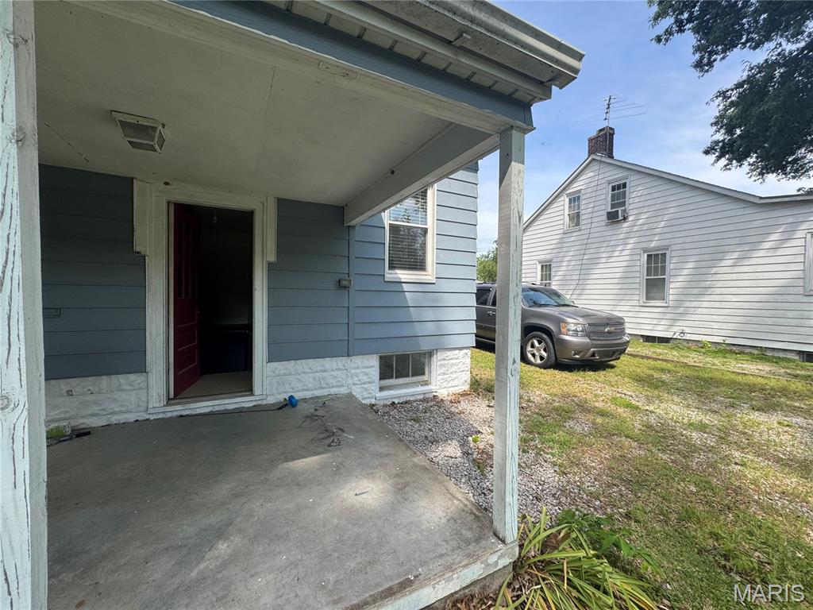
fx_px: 329
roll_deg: -0.4
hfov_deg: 102.1
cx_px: 406
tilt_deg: +3.1
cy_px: 305
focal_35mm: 14
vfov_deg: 85.7
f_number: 2.2
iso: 40
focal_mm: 2.22
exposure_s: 1/713
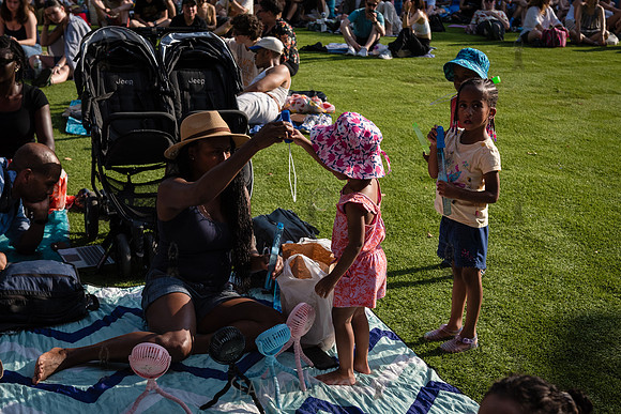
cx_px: 350
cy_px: 191
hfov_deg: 36.0
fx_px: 955
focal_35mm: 55
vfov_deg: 24.5
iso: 800
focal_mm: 48
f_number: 5
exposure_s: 1/2500
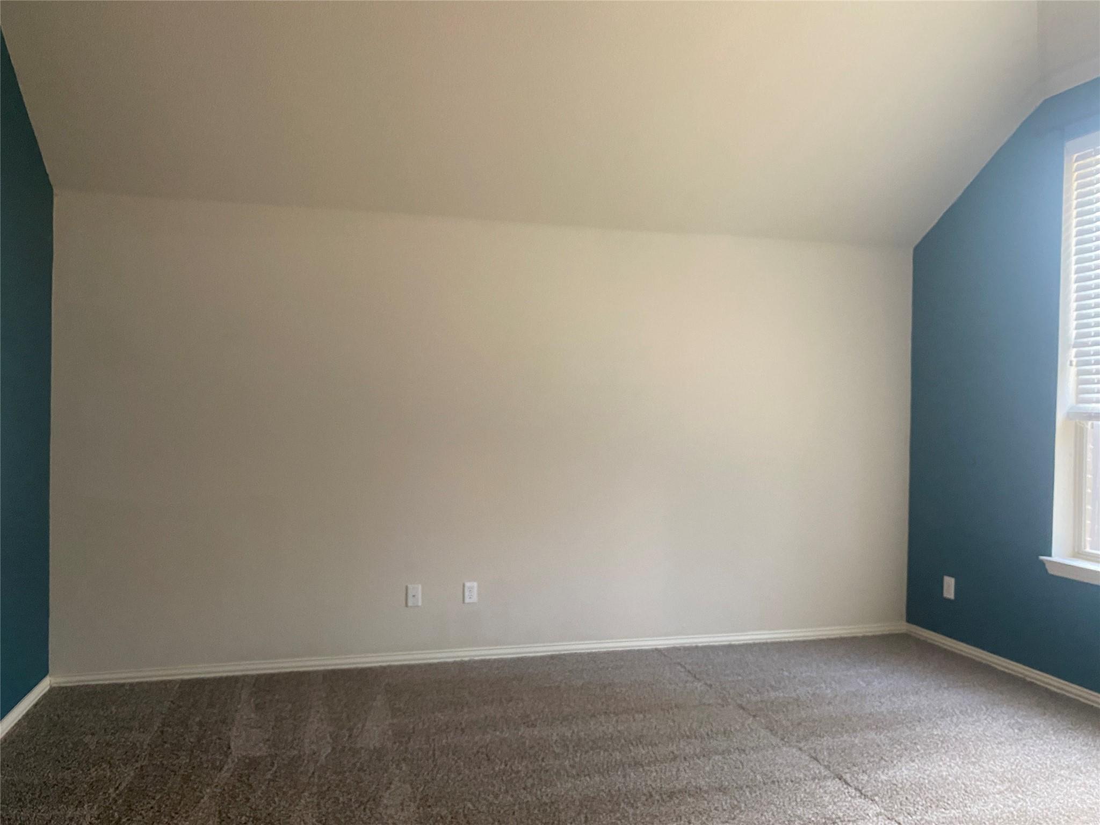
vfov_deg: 53.1
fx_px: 826
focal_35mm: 26
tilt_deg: -1.8
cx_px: 550
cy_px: 412
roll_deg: -1.2
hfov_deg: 67.3
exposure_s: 1/60
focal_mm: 4.25
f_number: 1.8
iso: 320
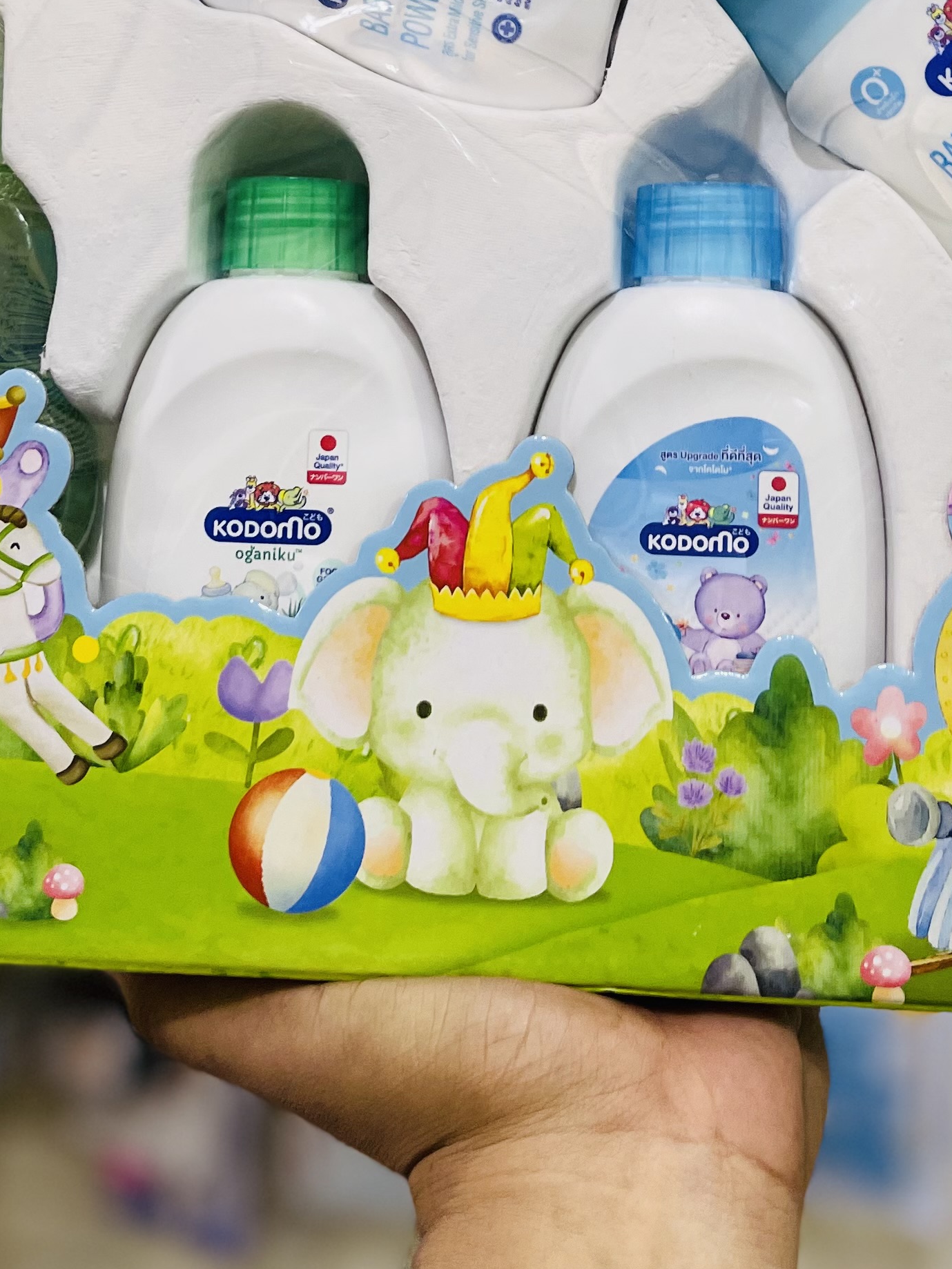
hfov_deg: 25.6
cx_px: 556
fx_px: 2090
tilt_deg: -5.9
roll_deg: -1.6
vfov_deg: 32.6
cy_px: 204
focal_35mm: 57
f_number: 1.6
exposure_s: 1/50
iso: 100
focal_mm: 5.1
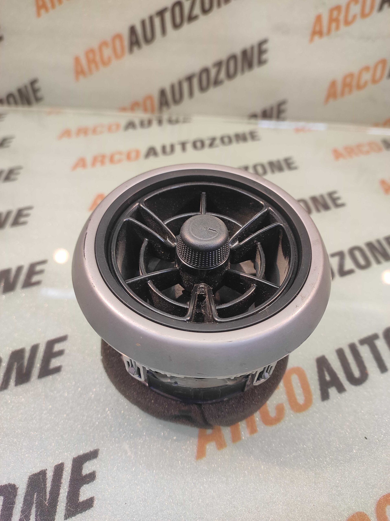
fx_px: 256
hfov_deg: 74.7
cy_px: 260
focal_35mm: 17
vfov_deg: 91.1
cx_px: 195
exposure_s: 1/33
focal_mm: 4.74
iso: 202
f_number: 1.79
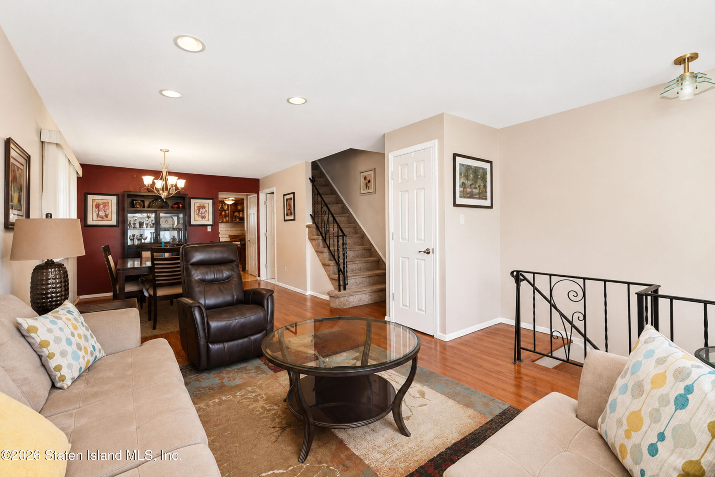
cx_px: 358
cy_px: 238
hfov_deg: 96.7
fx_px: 318
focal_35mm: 16
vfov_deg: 73.8
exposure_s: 1/20
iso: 64
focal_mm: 16
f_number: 4
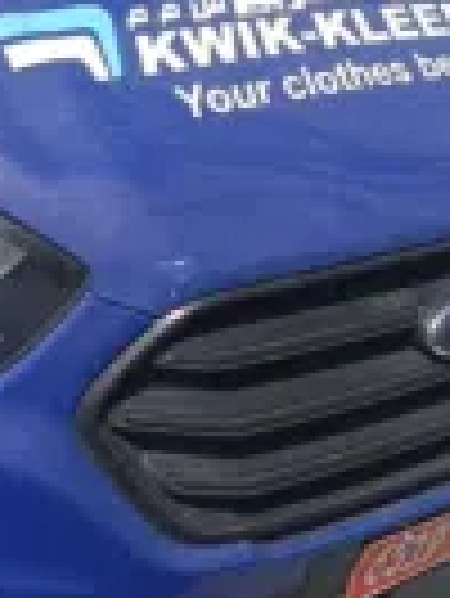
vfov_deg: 26.4
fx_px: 1194
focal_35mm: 69
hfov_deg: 21.3
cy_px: -22
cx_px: 176
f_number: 1.69
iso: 50
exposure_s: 1/685
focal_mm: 6.06
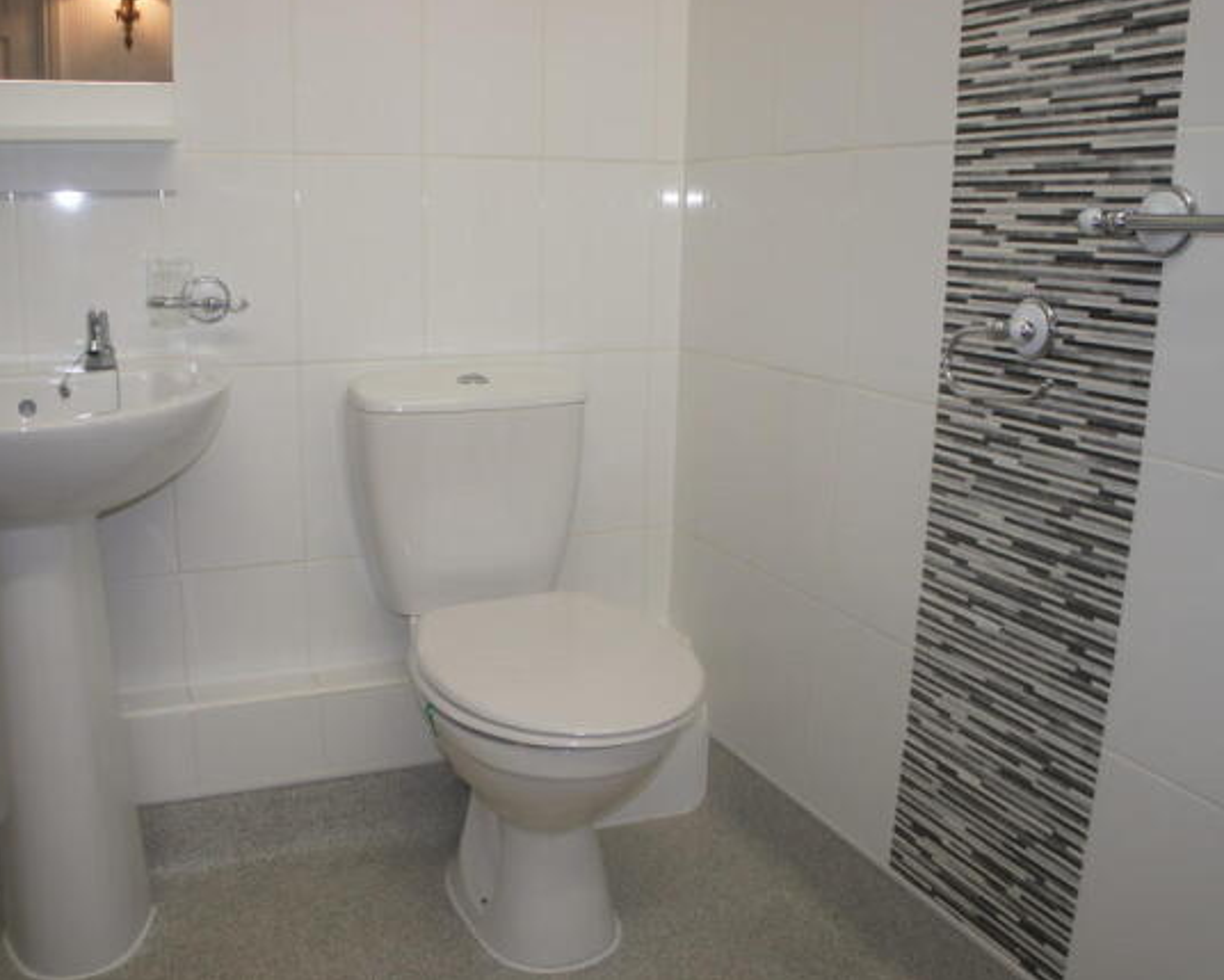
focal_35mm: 31
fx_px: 1123
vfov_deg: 47.1
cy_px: 487
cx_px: 548
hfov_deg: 57.0
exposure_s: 1/60
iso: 200
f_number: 4
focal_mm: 18
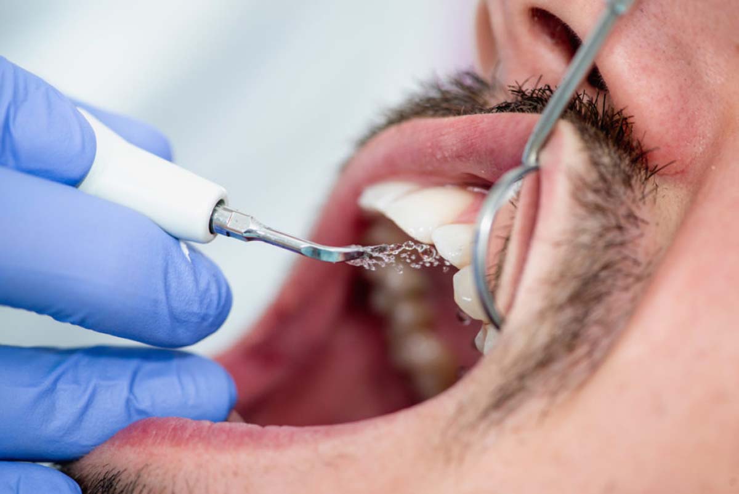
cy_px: 247
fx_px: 2157
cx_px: 370
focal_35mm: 105
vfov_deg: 13.1
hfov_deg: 19.4
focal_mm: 105
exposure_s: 1/160
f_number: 5.6
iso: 320
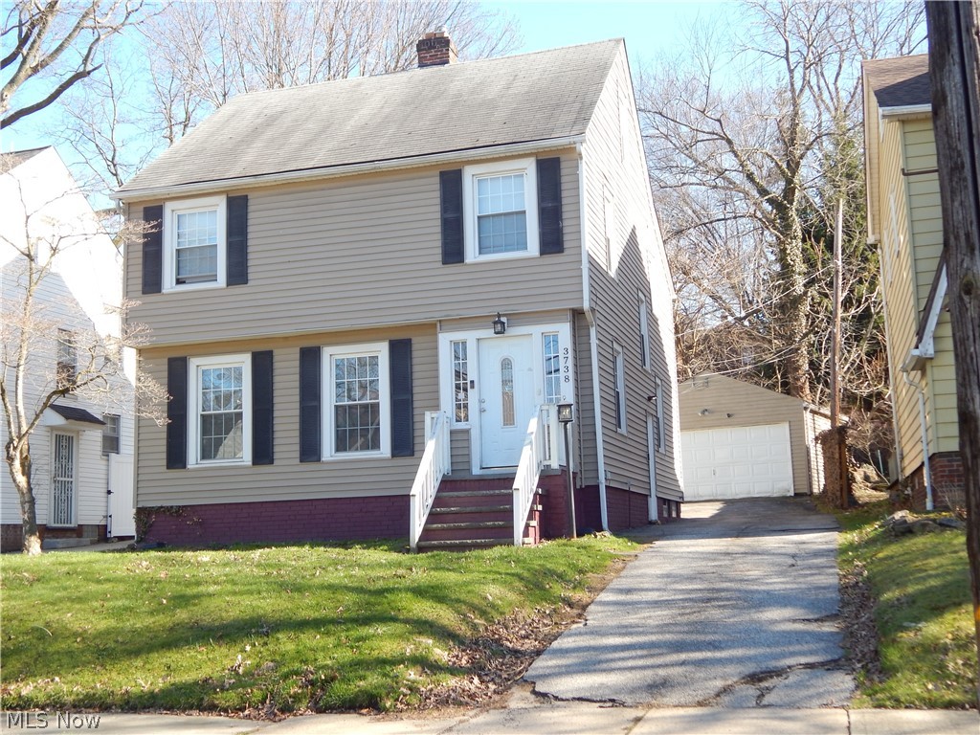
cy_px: 368
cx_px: 490
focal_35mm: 43
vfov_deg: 33.6
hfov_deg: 43.9
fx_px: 1217
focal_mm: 7.7
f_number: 3.6
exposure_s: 1/200
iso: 125
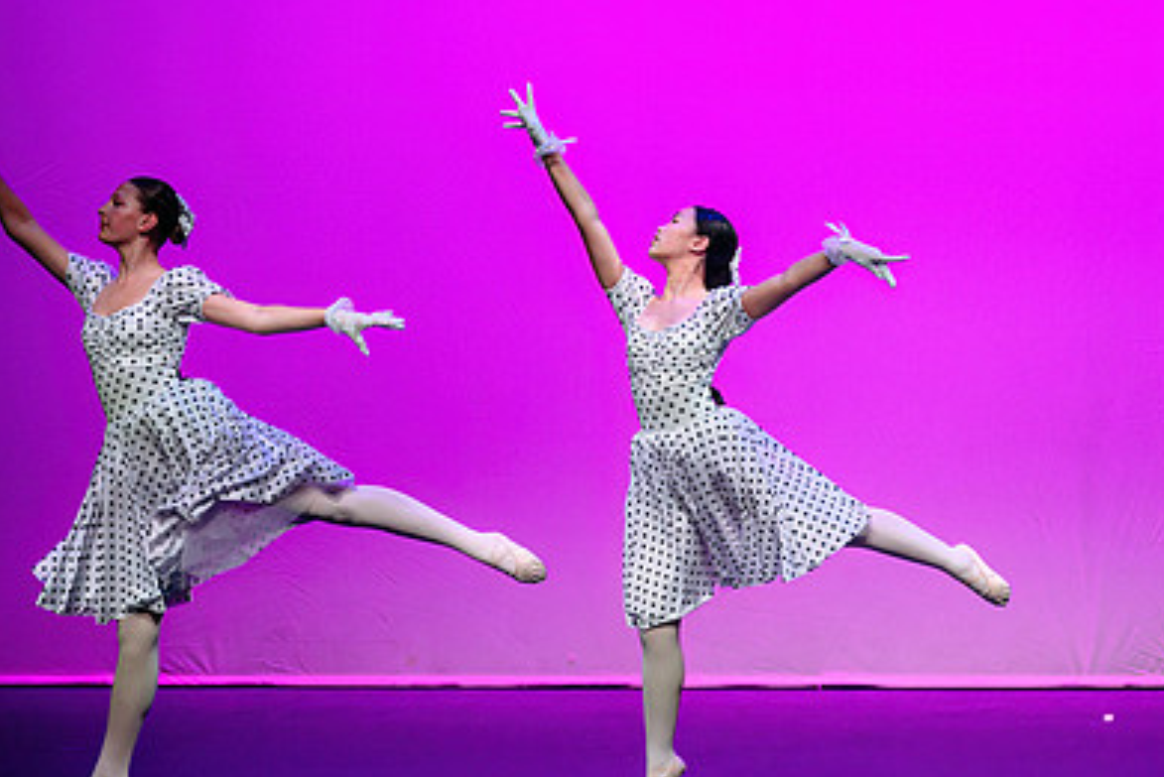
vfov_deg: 6.7
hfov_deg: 10.0
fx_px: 6630
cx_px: 794
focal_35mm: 205
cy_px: 475
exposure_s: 1/800
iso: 1600
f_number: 2.8
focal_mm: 135
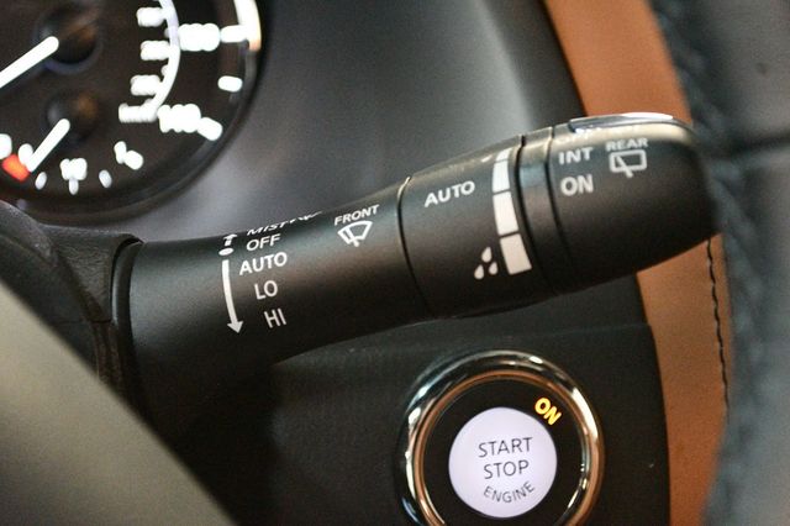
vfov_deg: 16.6
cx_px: 395
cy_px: 263
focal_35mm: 82
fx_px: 1798
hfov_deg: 24.8
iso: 12800
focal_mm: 55
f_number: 5.6
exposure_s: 1/40
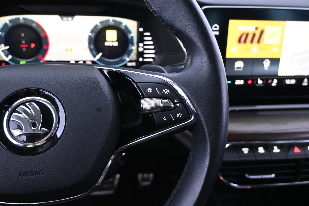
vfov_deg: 40.0
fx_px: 283
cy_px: 103
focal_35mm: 33
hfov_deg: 57.2
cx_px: 154
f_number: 4
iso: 7200
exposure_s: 1/40
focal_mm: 22
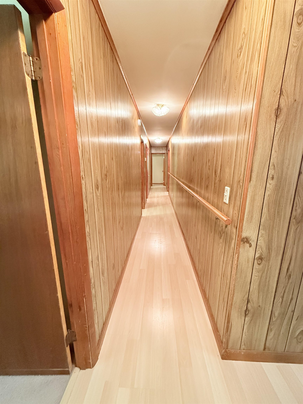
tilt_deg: -12.3
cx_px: 152
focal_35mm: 14
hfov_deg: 85.7
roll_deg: -0.4
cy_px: 202
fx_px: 163
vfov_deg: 102.1
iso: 640
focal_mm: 2.22
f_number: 2.2
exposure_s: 1/60
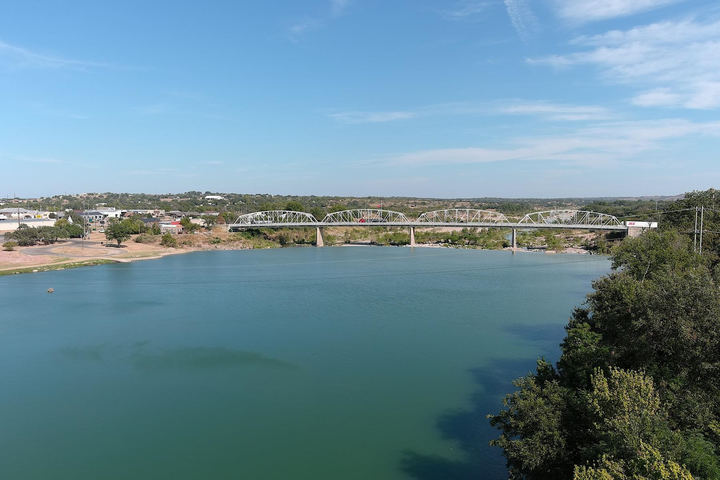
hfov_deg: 63.7
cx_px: 360
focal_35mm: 29
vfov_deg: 45.0
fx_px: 580
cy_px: 240
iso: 100
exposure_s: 1/1250
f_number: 2.8
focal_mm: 10.57
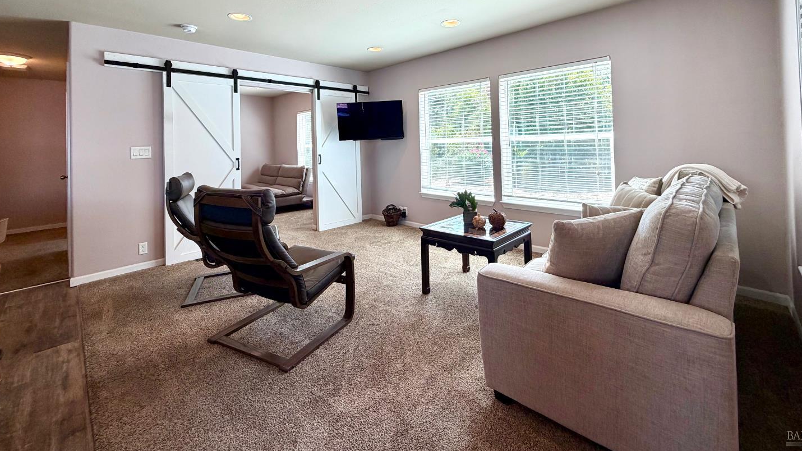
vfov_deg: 64.8
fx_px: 340
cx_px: 412
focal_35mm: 16
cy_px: 140
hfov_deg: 99.4
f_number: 2.2
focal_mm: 2.22
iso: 80
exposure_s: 1/120
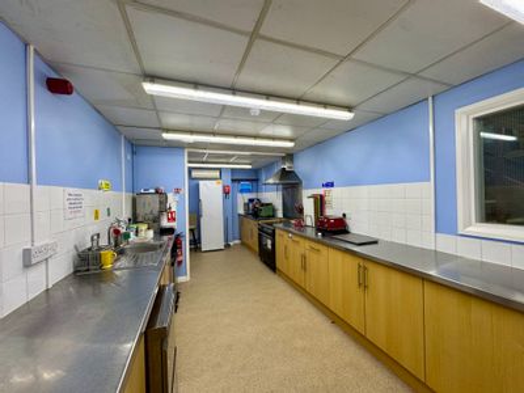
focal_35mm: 14
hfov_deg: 102.1
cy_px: 196
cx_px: 262
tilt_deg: -0.1
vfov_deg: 85.7
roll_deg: +1.9
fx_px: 212
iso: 125
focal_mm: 2.22
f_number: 2.2
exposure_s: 1/100
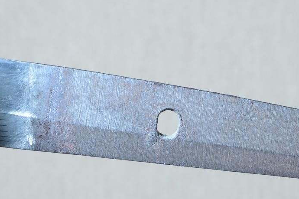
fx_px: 1668
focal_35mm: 201
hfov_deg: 10.2
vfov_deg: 6.8
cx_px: 240
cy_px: 127
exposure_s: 1/2
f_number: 11
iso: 400
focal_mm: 66
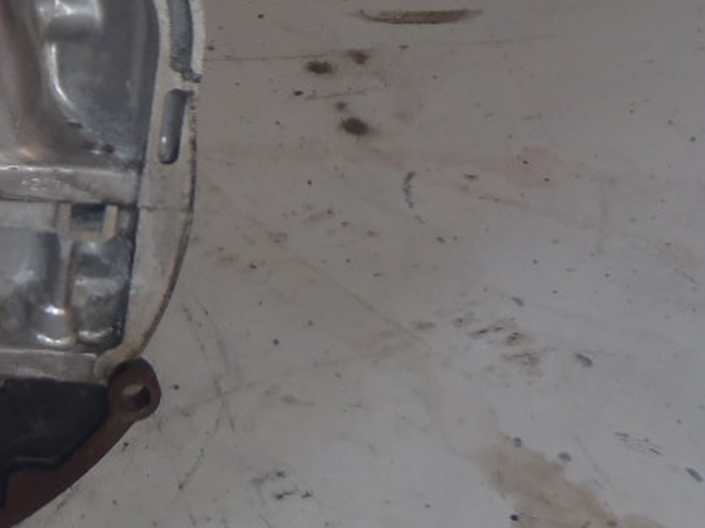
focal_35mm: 127
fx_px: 2586
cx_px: -112
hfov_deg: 15.1
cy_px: -258
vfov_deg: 11.2
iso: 100
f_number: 4.6
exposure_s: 1/40
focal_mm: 6.83
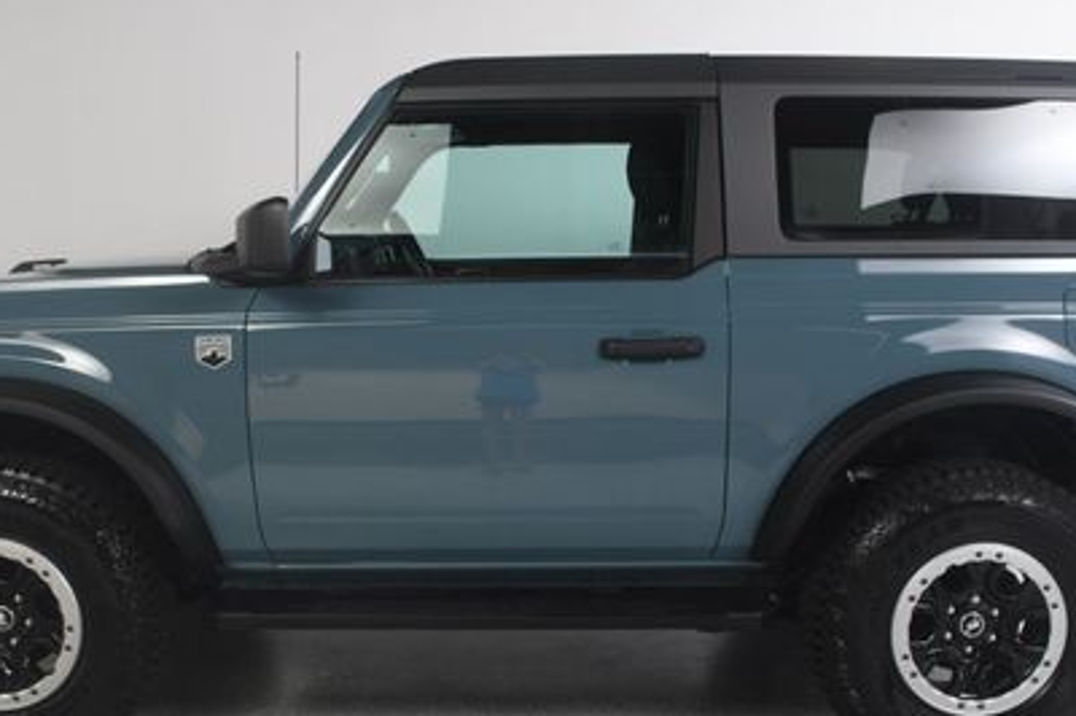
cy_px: 431
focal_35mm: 48
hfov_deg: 41.1
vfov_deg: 28.0
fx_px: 1433
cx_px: 503
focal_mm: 20
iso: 100
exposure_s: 1/160
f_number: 8
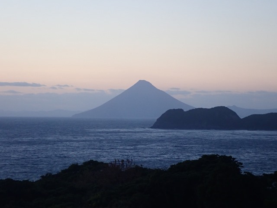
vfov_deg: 14.8
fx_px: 800
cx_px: 138
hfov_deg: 19.6
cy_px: 104
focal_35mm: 100
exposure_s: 1/100
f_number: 4.9
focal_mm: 18
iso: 500
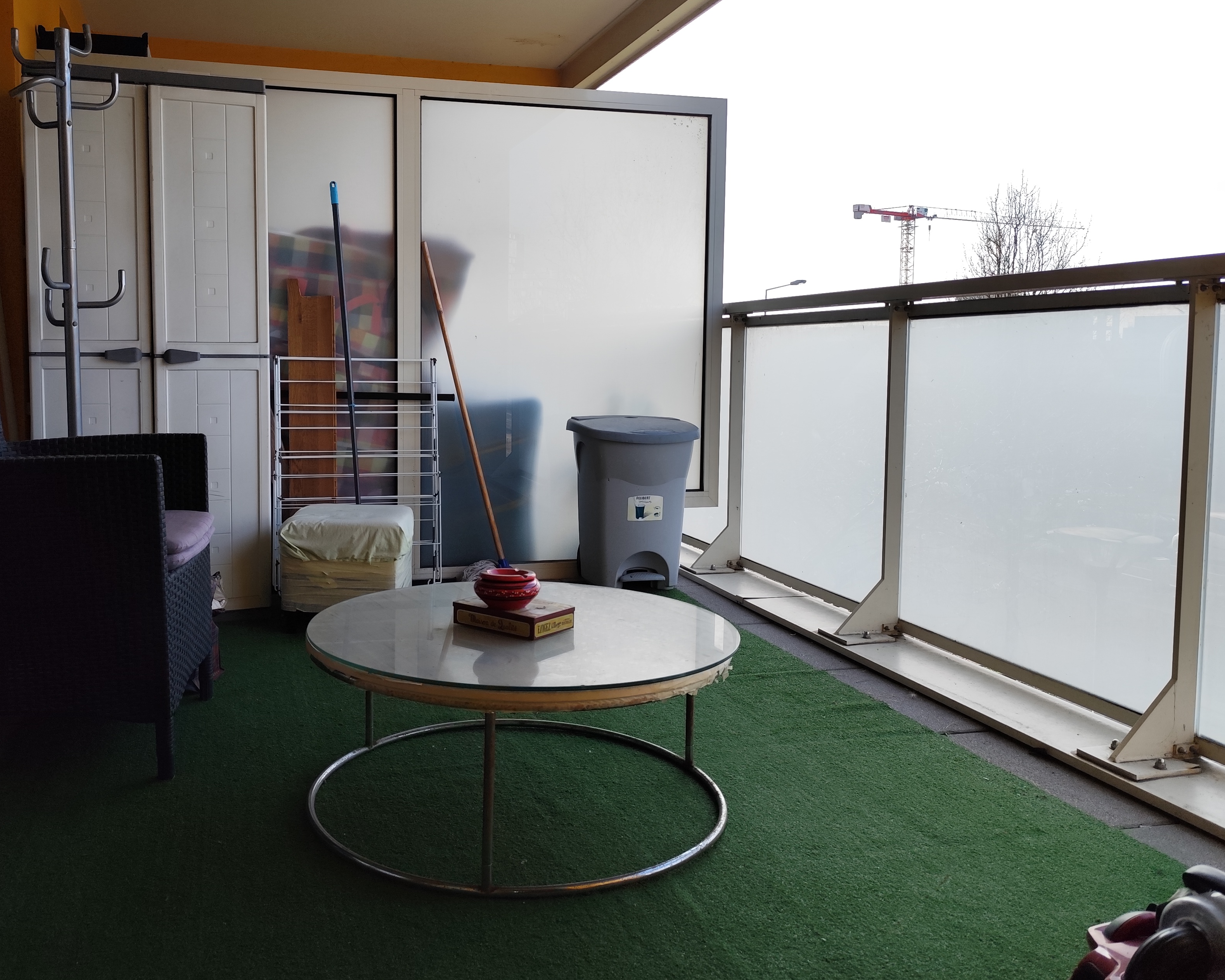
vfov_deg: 49.9
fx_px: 1052
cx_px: 486
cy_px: 429
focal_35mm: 29
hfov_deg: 59.9
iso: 50
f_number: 1.65
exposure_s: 1/379
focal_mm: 6.14
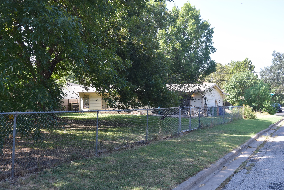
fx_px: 308
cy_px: 95
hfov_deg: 49.6
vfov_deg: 34.2
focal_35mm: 39
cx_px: 142
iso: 400
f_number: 8
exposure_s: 1/250
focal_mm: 26
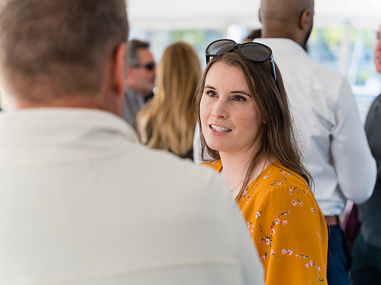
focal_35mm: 74
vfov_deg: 19.9
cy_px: 142
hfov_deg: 26.3
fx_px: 814
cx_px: 174
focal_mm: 67.6
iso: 250
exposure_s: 1/320
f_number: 2.8
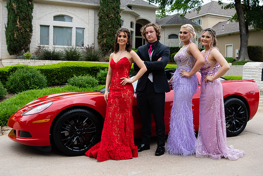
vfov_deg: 35.6
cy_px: 88
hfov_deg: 51.4
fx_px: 273
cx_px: 134
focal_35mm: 37
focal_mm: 24
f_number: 2.8
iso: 500
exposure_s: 1/1000
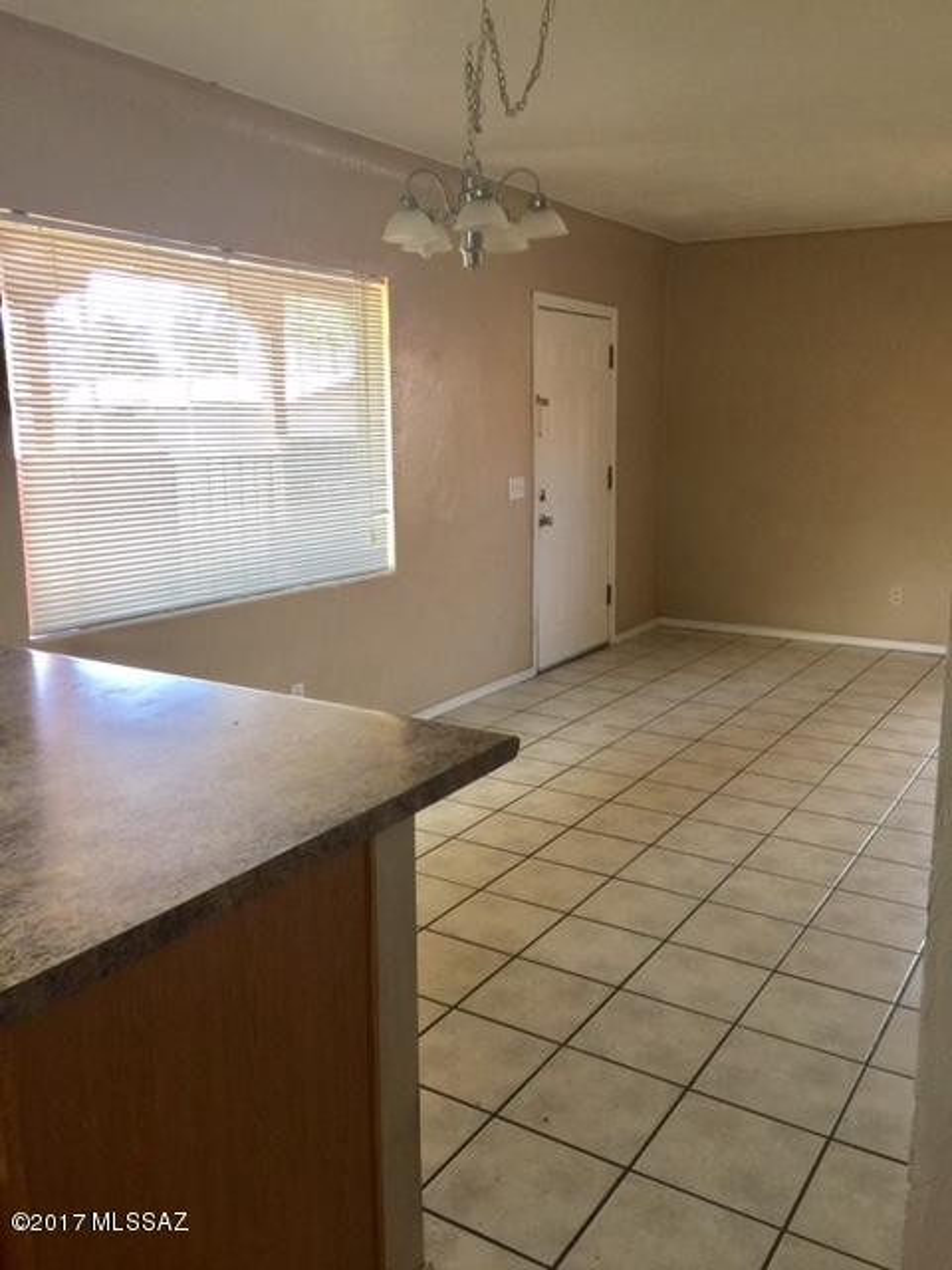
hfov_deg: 48.2
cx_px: 476
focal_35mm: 29
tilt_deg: -11.9
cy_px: 635
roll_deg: +1.0
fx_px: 1063
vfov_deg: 61.7
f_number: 2.2
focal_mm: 4.15
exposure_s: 1/40
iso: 40
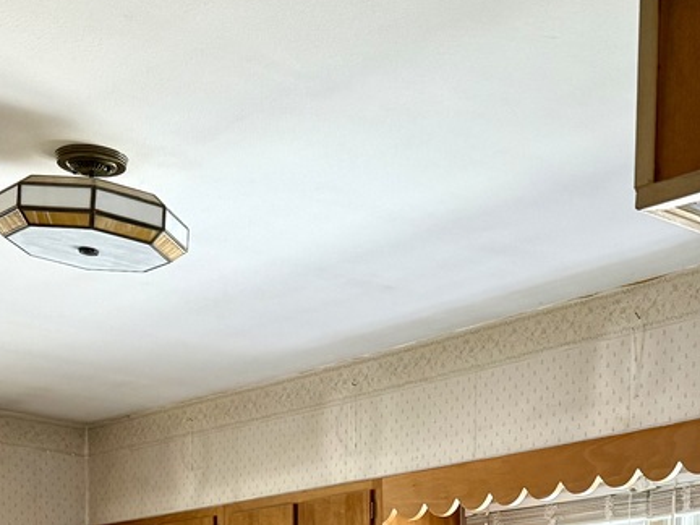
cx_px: 519
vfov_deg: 16.7
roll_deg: -0.5
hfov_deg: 24.2
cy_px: 799
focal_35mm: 80
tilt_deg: -1.7
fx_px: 1618
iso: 200
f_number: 1.78
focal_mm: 6.76
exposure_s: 1/81
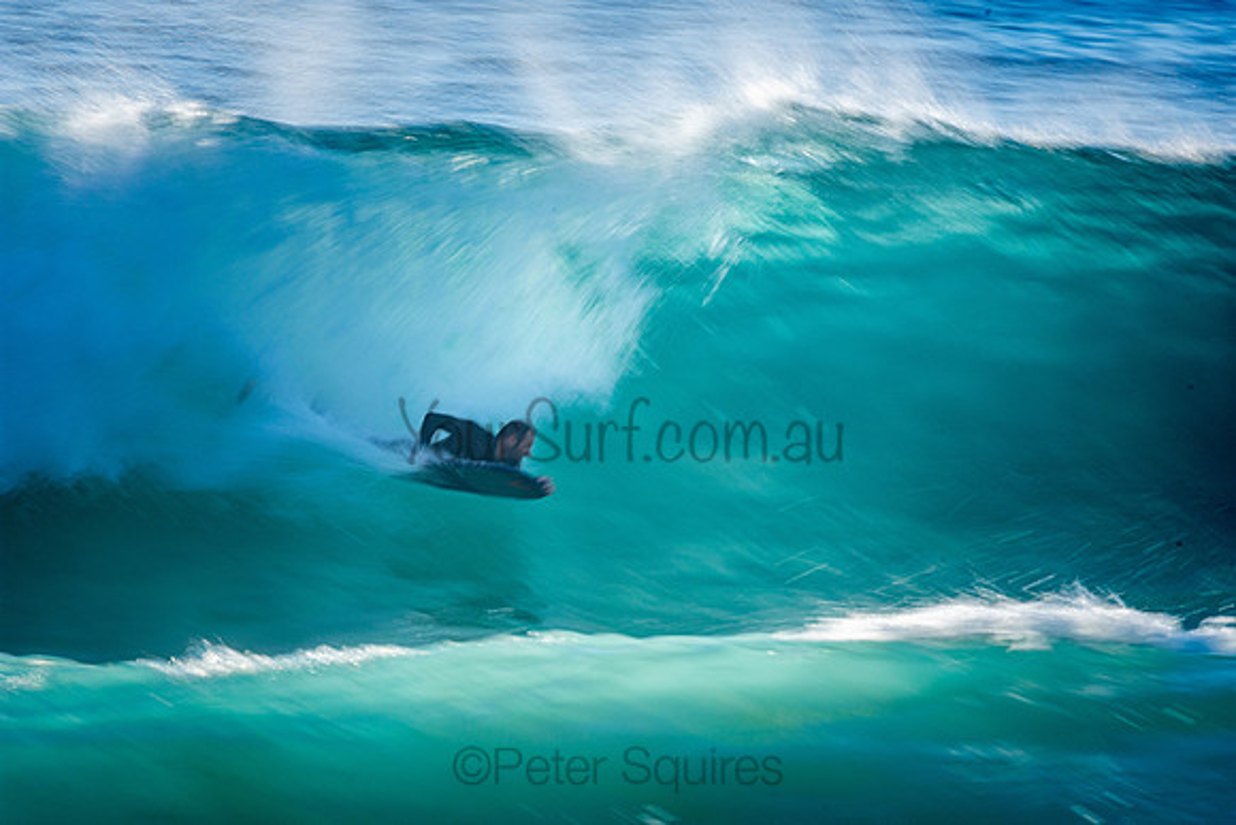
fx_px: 25755
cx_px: 618
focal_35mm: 750
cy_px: 412
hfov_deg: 2.7
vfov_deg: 1.8
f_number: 22
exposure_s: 1/25
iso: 100
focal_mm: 500
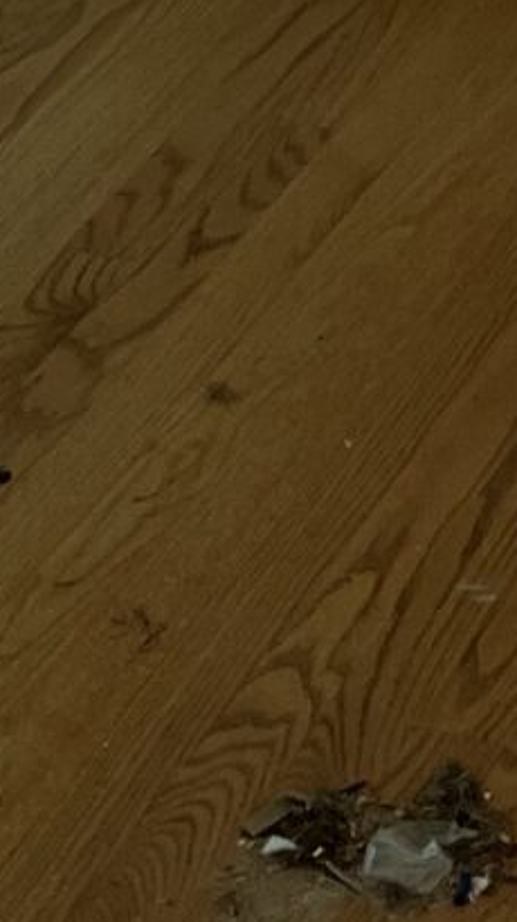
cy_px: -1621
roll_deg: -0.4
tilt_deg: -6.3
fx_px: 4323
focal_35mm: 177
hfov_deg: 6.6
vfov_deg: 9.9
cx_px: 1063
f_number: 1.6
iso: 80
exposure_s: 1/60
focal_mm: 5.1
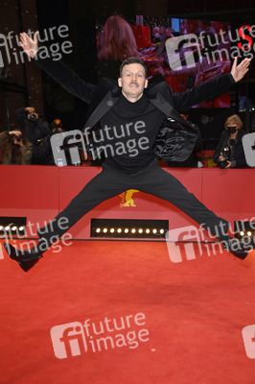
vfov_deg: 48.5
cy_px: 192
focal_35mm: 40
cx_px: 128
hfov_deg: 33.3
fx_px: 426
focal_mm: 40
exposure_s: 1/160
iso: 800
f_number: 5.6
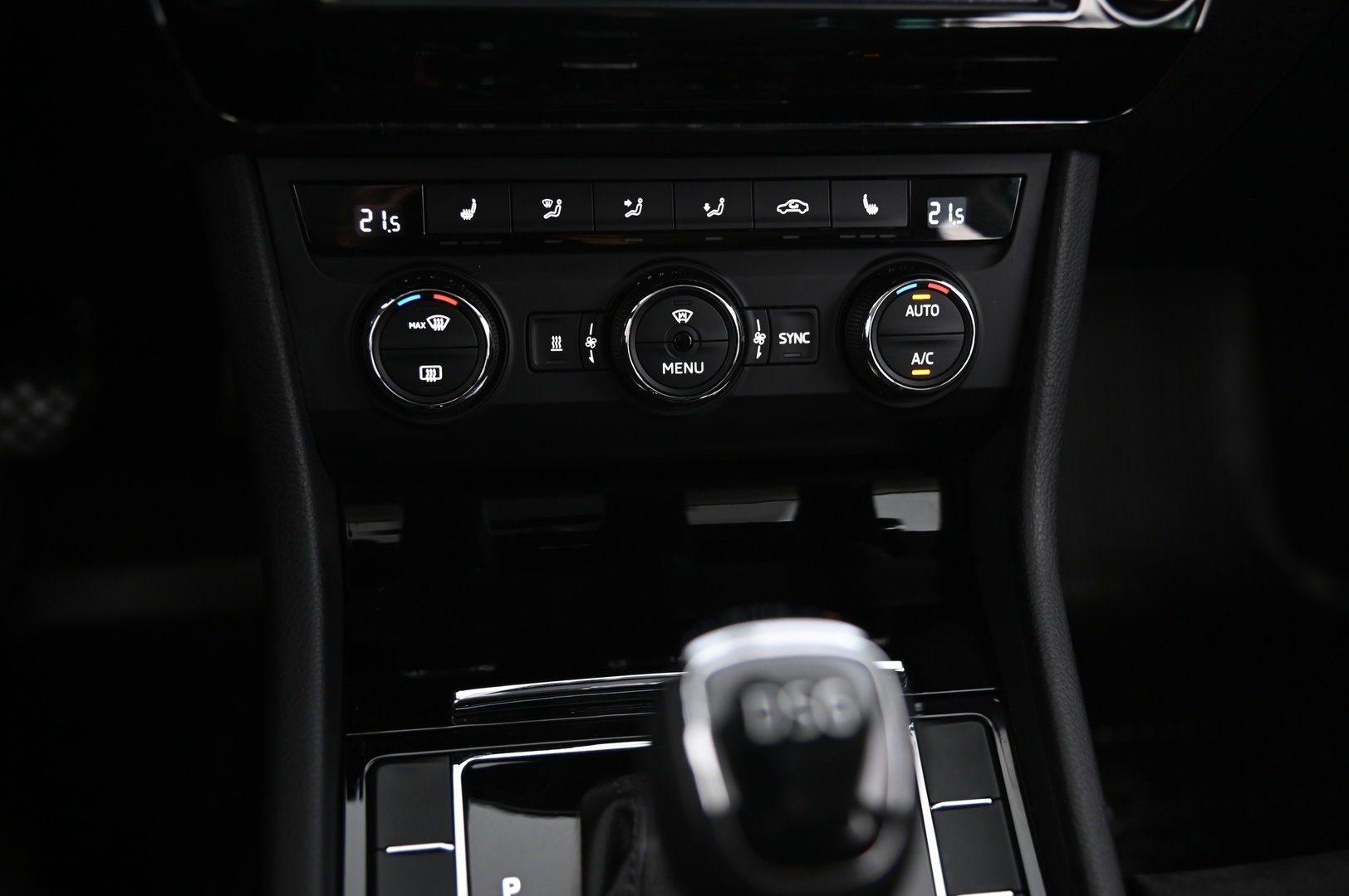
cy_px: 448
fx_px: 1423
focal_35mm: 38
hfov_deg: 50.7
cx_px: 674
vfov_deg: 35.0
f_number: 4
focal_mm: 38
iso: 2000
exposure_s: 1/13
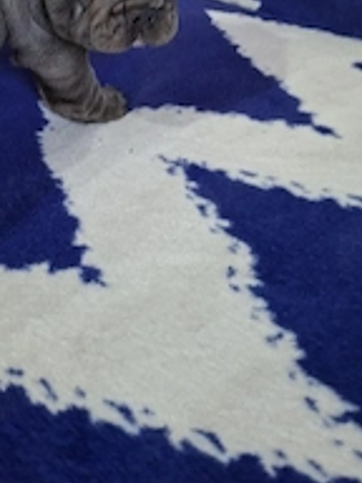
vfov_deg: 36.6
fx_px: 669
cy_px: 30
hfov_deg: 29.6
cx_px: 73
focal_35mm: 48
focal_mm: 5.54
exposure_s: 1/25
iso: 320
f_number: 1.8
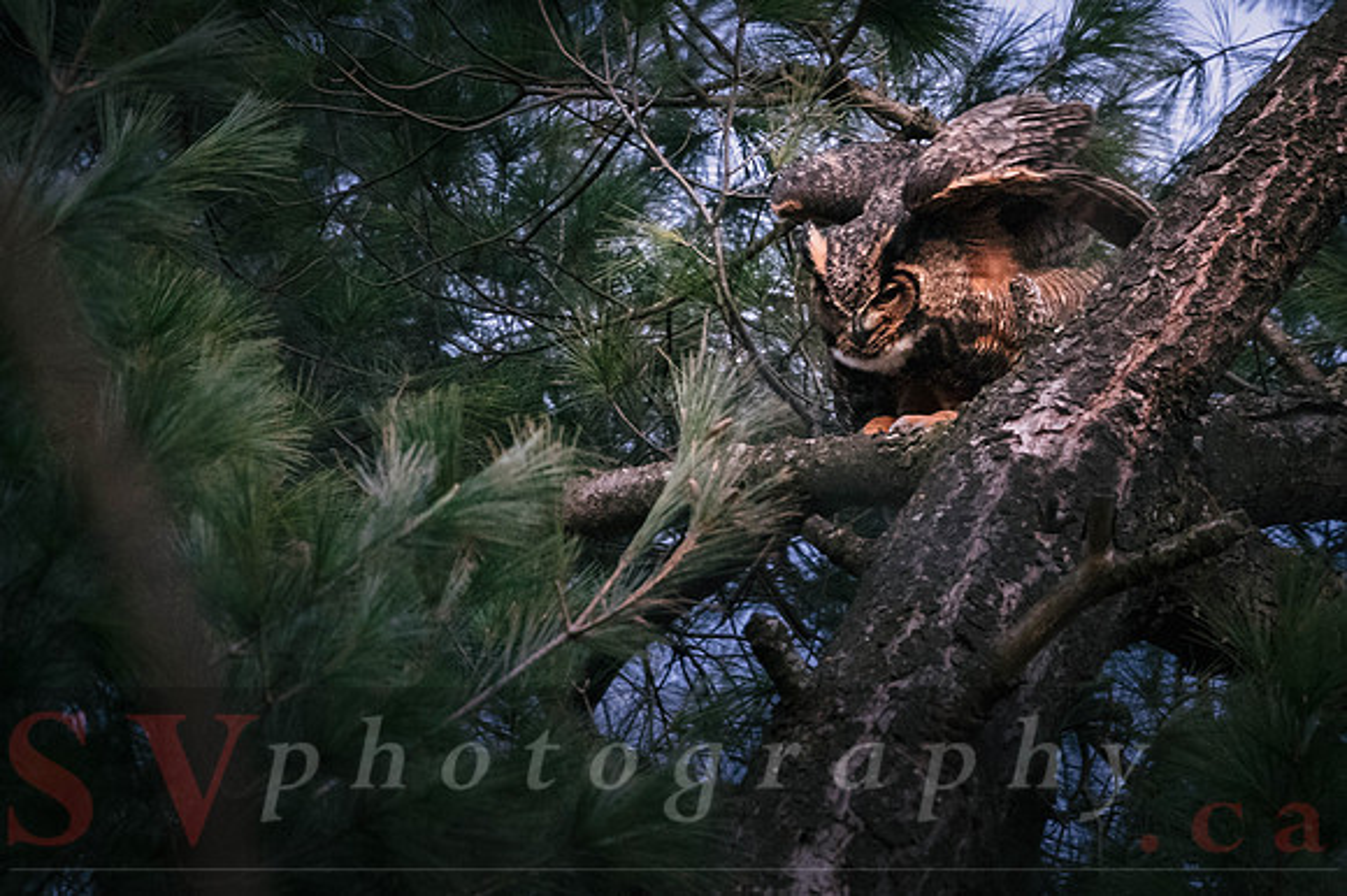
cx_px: 940
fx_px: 30840
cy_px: 299
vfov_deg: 1.7
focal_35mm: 825
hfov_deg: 2.5
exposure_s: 1/50
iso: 3200
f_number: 5.6
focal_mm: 380
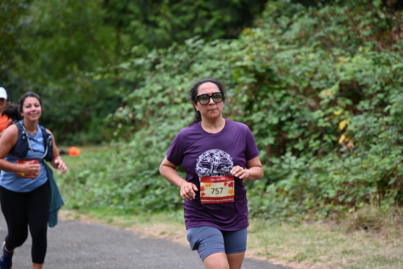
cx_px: 202
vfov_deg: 6.9
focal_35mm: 200
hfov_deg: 10.3
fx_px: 2239
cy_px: 134
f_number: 6.3
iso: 400
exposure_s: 1/320
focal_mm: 200
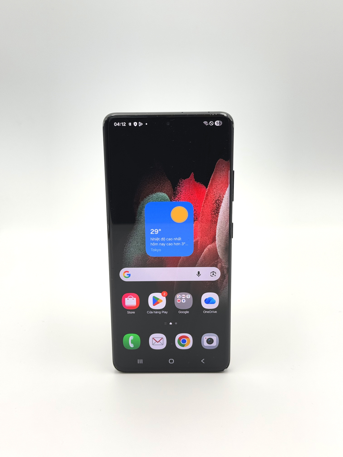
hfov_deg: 30.3
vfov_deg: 39.7
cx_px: 172
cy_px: 228
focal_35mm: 48
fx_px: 634
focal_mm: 6.76
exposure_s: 1/252
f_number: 1.78
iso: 64
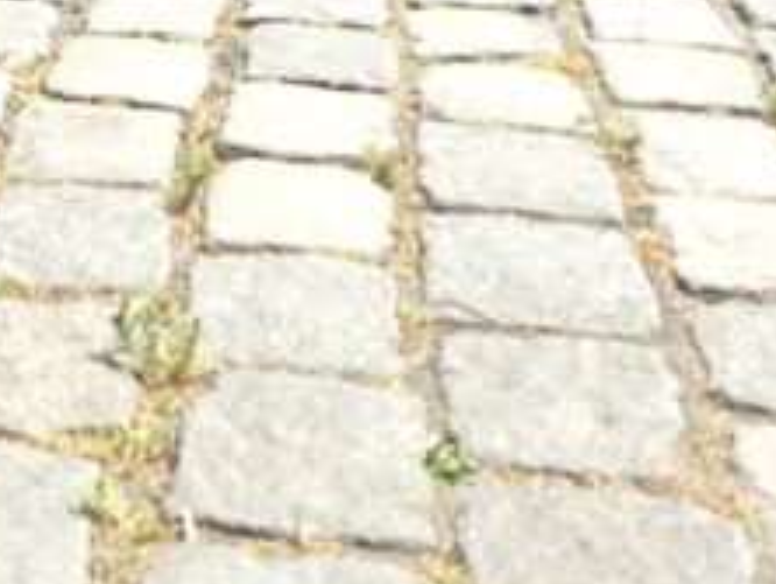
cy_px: -633
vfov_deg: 12.2
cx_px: -217
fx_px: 2379
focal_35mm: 106
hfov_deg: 17.4
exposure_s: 1/750
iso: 50
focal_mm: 5.4
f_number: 1.8
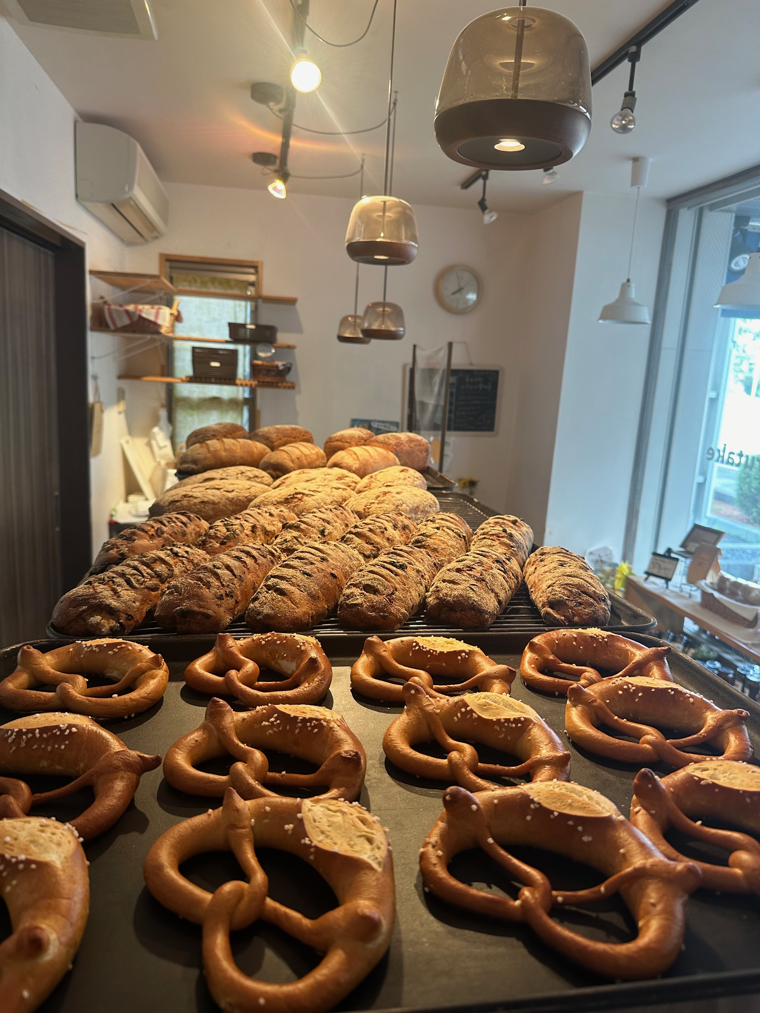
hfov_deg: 56.8
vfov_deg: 71.6
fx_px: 703
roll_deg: -2.7
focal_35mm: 24
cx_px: 380
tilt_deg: -12.5
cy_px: 506
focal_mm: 6.86
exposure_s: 1/100
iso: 125
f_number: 1.78
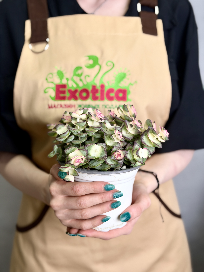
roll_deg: +1.9
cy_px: 136
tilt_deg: -14.1
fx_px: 377
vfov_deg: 39.7
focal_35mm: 48
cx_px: 102
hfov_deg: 30.3
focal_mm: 6.76
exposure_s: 1/288
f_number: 1.78
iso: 64
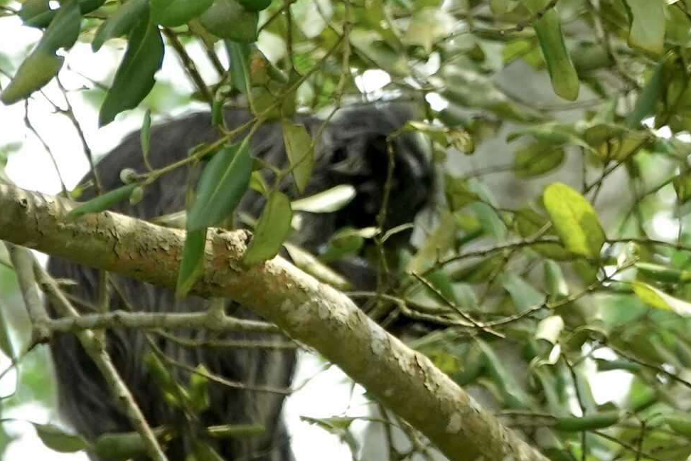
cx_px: 879
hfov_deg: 2.6
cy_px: 149
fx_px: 15162
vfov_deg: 1.7
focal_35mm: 790
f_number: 4
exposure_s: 1/250
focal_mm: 110.13
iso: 200
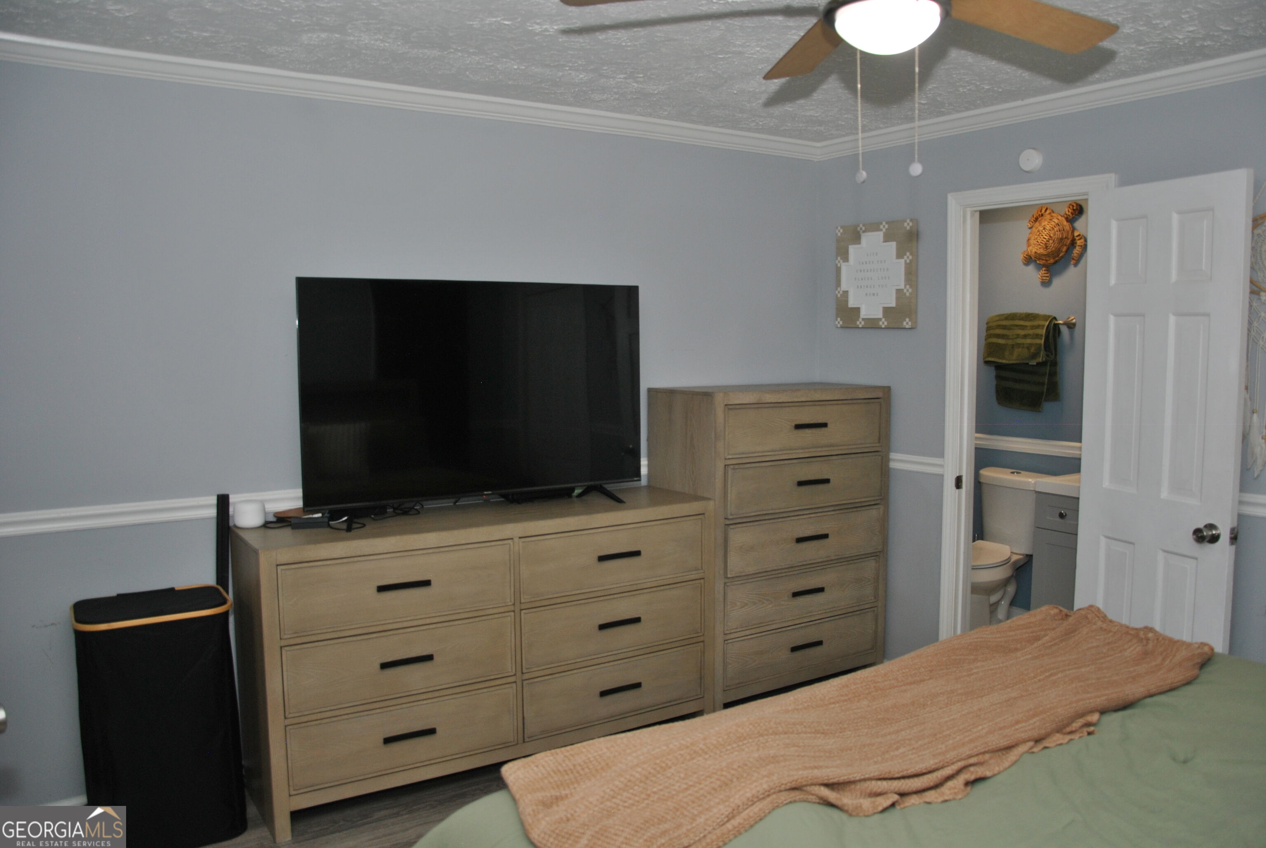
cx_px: 633
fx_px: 951
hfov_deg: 67.3
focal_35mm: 27
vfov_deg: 48.0
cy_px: 424
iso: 200
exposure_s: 1/60
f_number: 4
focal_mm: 18
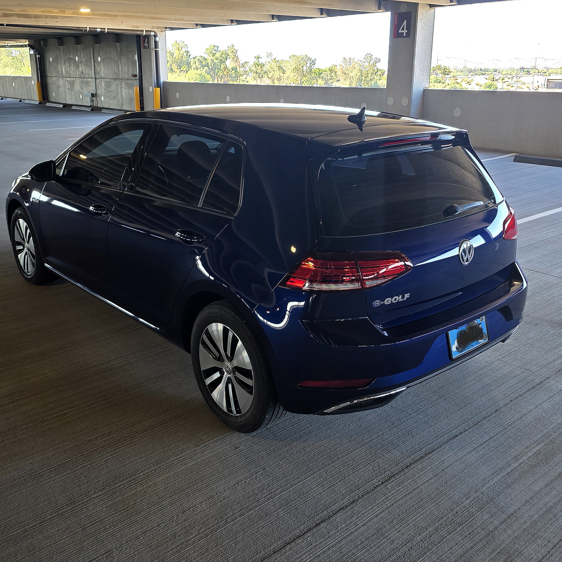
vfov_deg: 49.5
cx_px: 265
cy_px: 233
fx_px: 606
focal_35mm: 33
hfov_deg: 49.7
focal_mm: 6.3
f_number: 1.7
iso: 100
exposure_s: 1/182
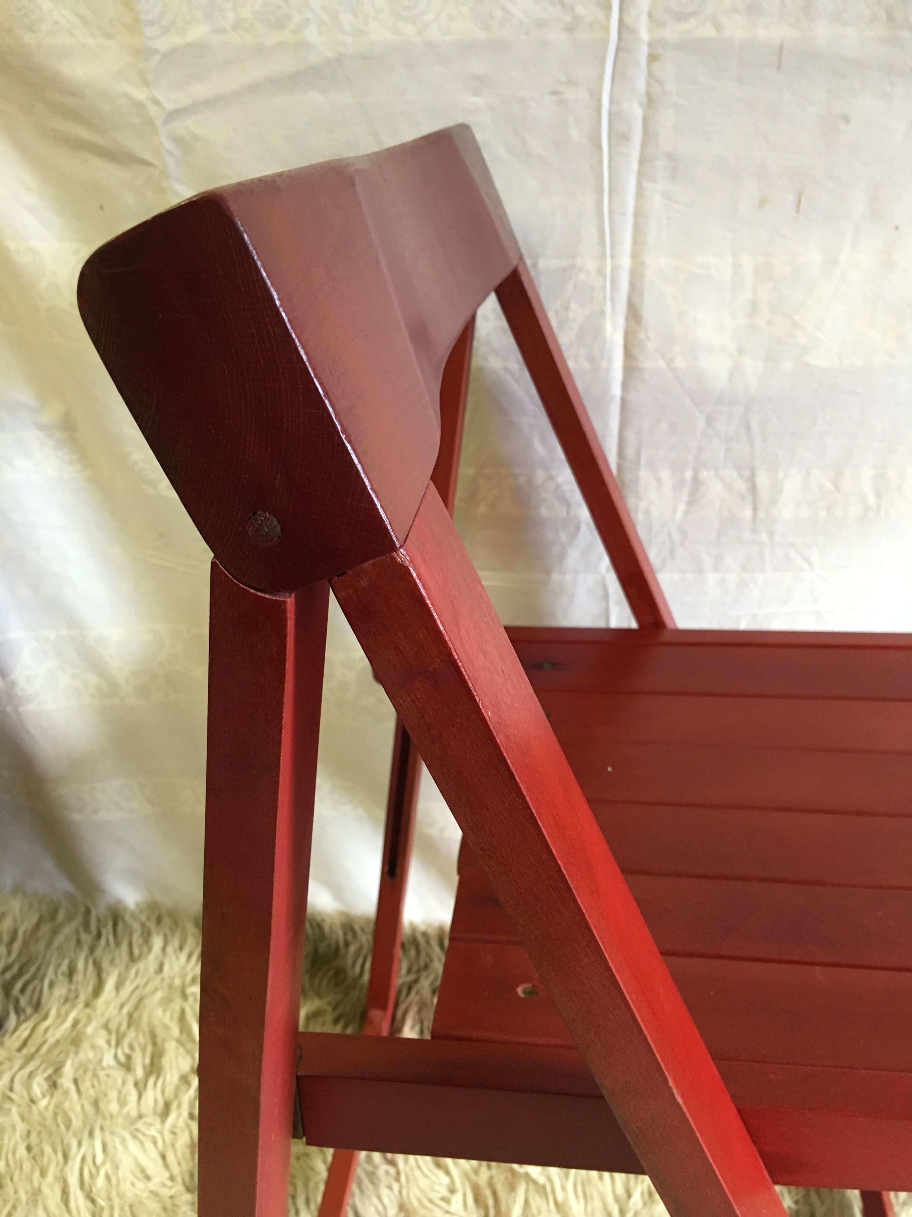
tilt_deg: -27.9
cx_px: 456
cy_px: 608
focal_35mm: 29
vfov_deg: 61.7
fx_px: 1019
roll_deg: -0.6
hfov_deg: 48.2
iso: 160
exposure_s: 1/33
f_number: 2.2
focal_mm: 4.15
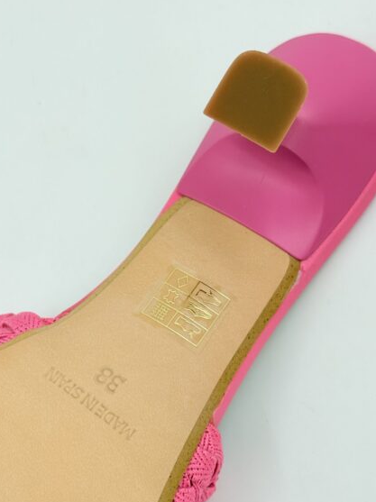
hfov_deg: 21.3
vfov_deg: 28.2
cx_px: 171
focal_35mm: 69
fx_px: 1000
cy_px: 270
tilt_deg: -63.9
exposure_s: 1/1642
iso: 100
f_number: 1.78
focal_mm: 6.76
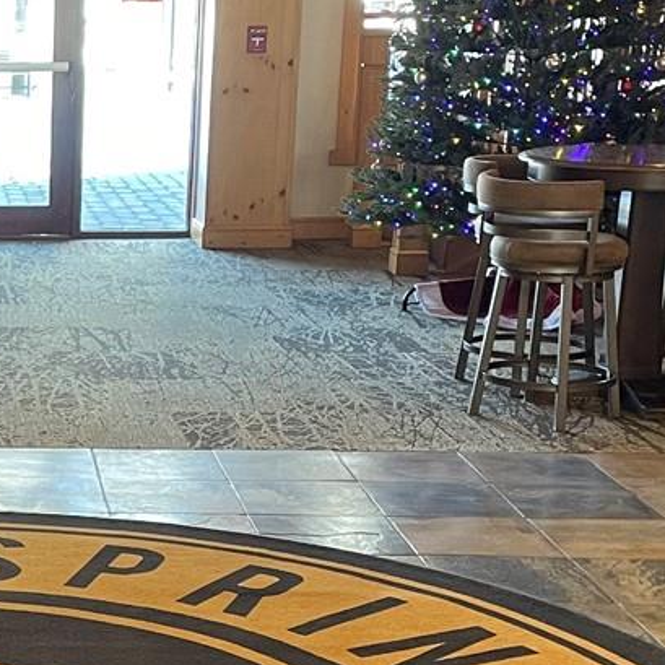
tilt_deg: -12.4
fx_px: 1956
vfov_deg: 19.2
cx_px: -154
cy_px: 452
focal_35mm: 90
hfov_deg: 18.2
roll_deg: +0.4
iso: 250
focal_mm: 4.2
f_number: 1.6
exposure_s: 1/60
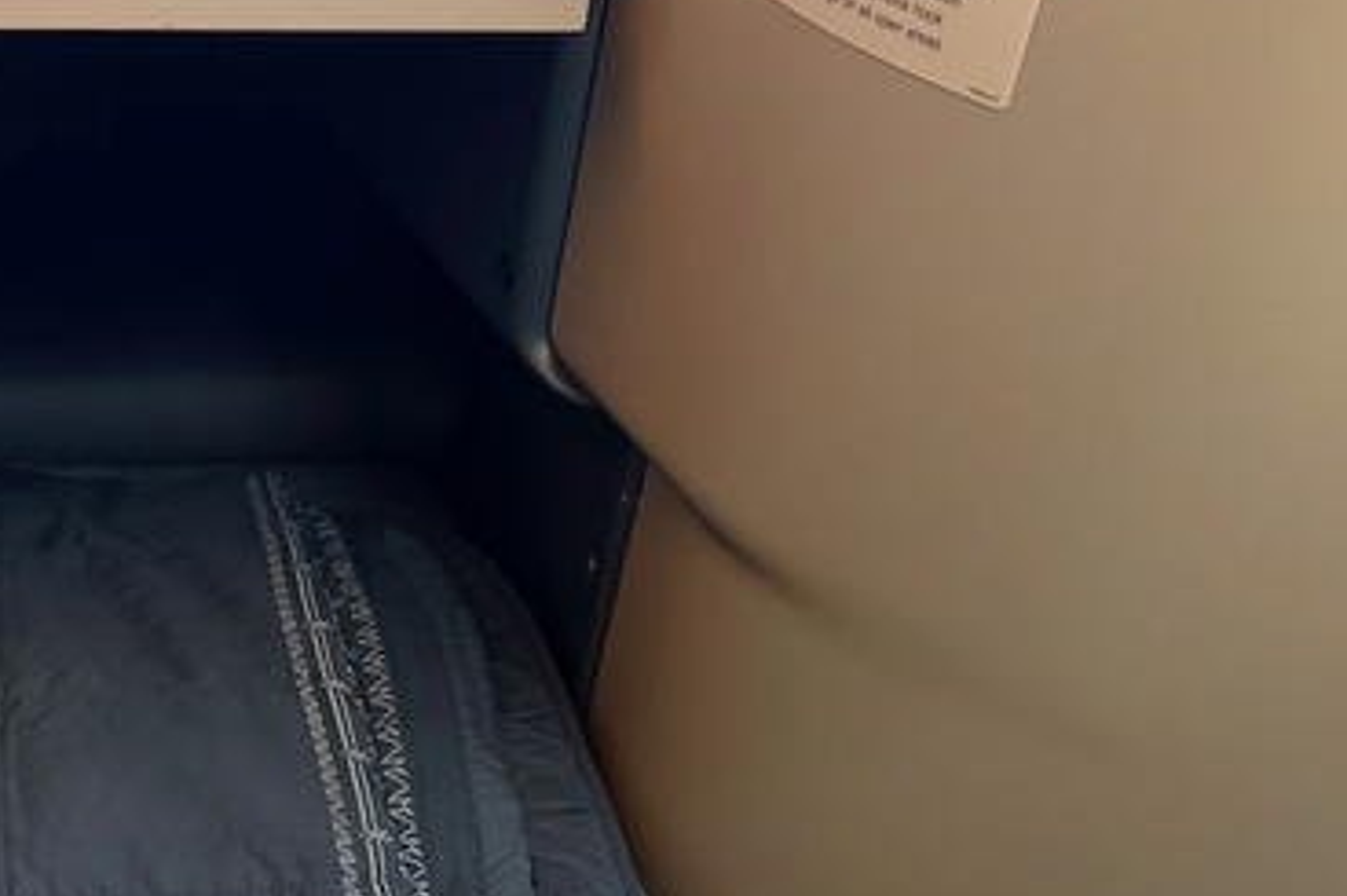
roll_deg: -0.2
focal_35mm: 57
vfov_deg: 22.2
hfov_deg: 32.6
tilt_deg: -44.4
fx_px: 2132
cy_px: 1039
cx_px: 48
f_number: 1.78
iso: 1000
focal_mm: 6.76
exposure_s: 1/32
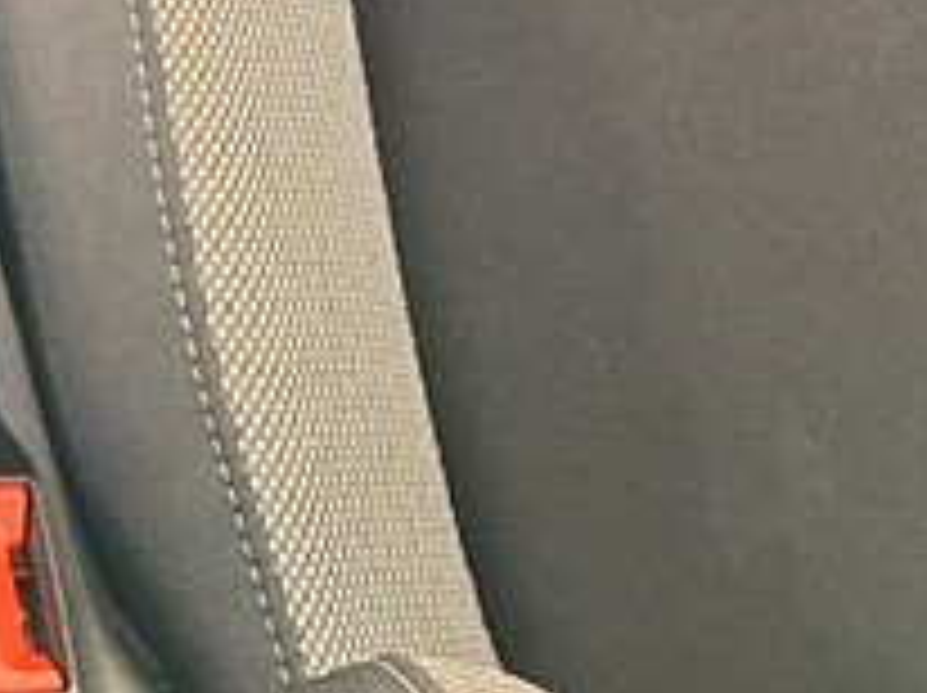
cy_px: -1624
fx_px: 4306
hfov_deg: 11.6
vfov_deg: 7.6
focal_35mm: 161
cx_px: -562
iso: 200
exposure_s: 1/33
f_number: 1.8
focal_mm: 5.54
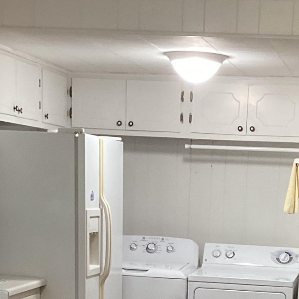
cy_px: 424
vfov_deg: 16.6
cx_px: 218
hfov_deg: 17.8
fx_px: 948
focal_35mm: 97
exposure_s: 1/60
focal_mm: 3.3
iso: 320
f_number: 2.4
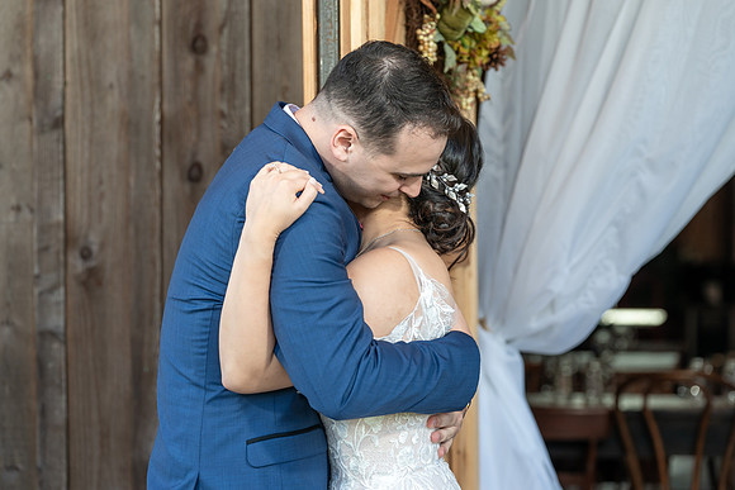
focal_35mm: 140
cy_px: 222
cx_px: 346
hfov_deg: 14.6
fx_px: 2866
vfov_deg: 9.8
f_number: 4
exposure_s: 1/200
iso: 250
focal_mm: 121
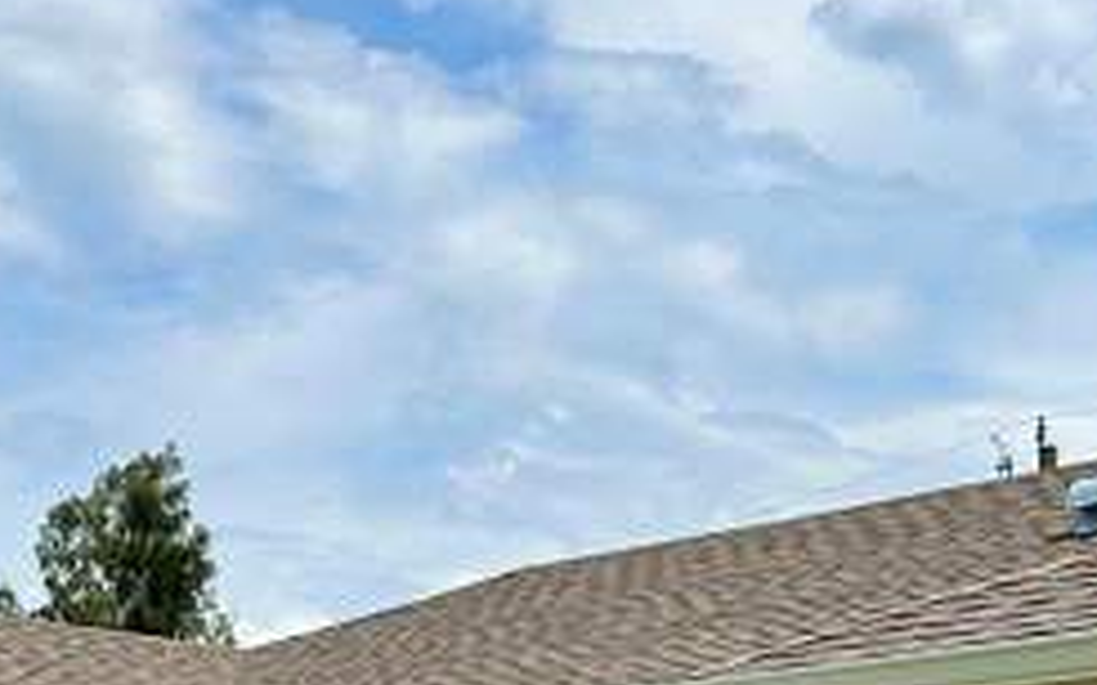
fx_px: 2481
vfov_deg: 13.8
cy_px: 1287
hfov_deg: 24.9
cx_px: 448
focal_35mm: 83
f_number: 1.78
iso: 80
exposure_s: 1/5263
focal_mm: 6.86
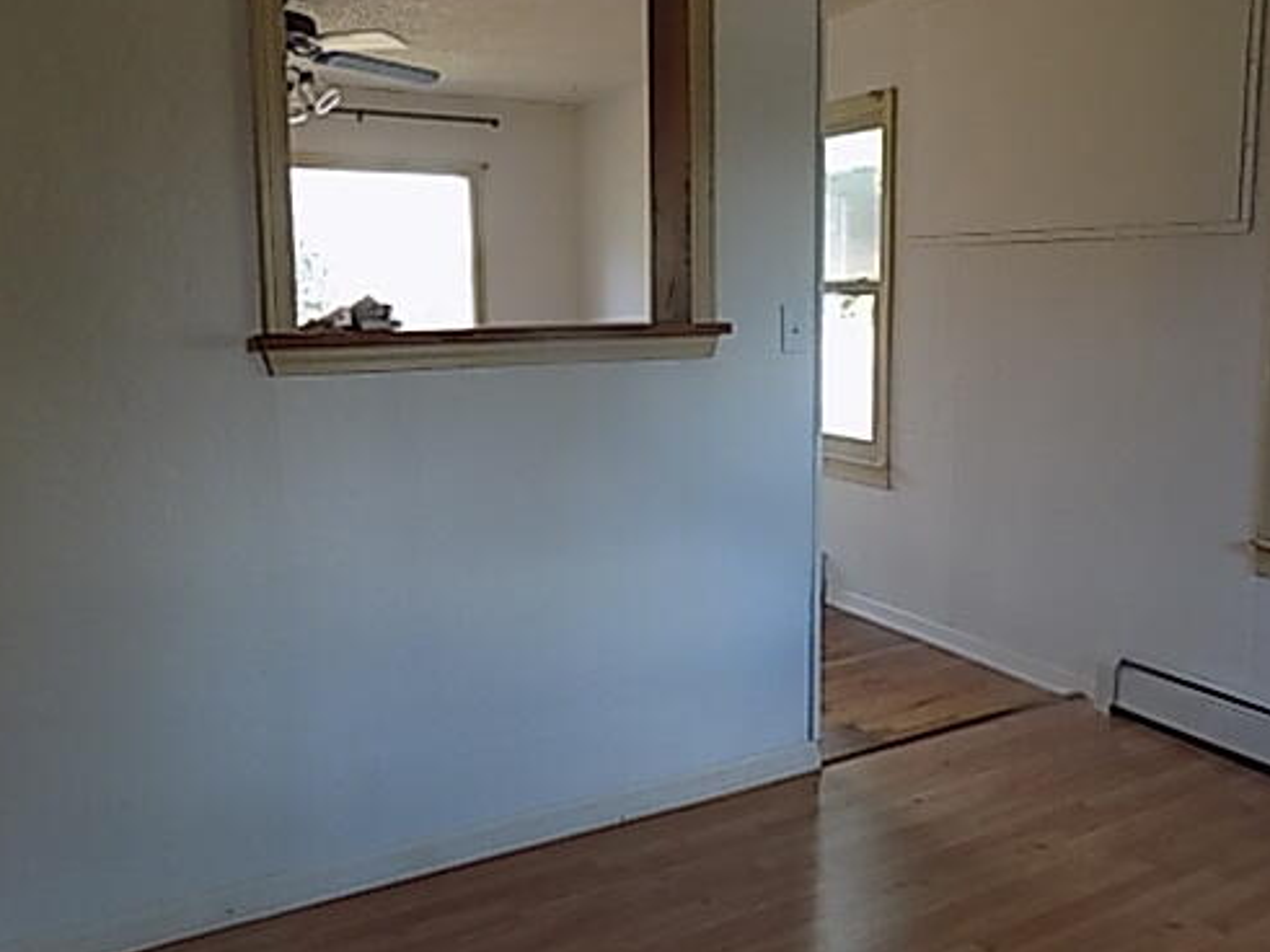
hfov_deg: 59.7
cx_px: 722
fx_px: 1100
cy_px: 463
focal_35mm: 30
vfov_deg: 46.8
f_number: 3.1
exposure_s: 1/30
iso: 180
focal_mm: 4
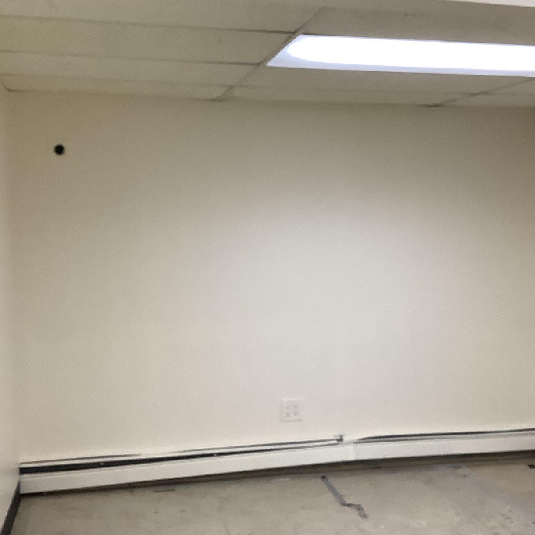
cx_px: 303
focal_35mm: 46
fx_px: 804
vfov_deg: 36.8
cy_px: 270
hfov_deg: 36.7
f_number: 2.4
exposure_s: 1/60
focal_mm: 3.3
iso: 100
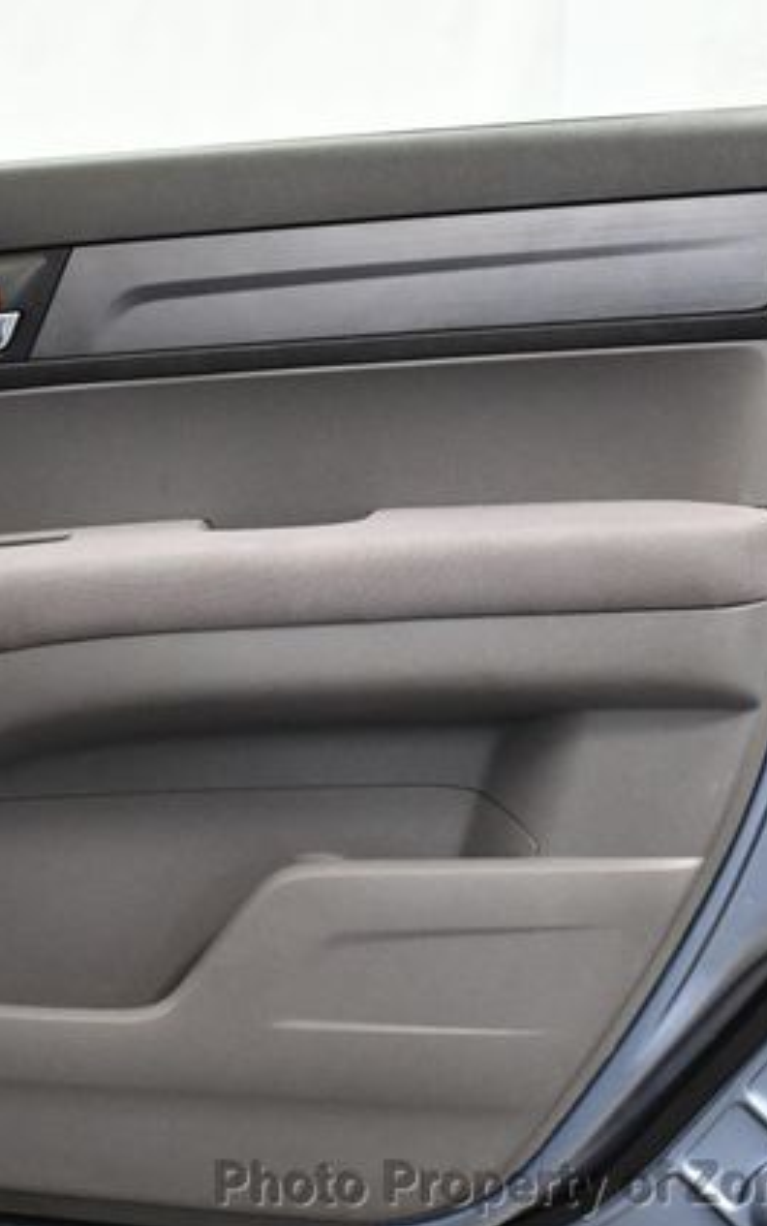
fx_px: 2172
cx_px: 180
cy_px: 619
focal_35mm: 65
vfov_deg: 31.5
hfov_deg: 19.9
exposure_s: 1/125
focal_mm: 21
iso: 3200
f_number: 3.8
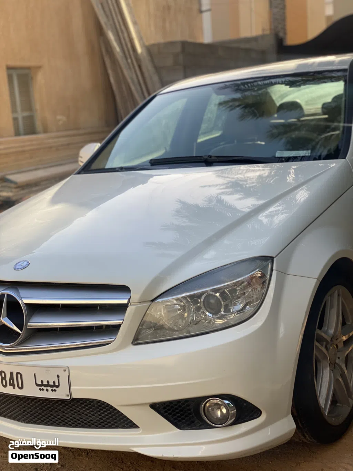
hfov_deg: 28.0
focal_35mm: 52
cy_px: 236
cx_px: 176
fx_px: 707
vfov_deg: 36.8
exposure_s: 1/324
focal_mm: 6
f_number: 2
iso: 20
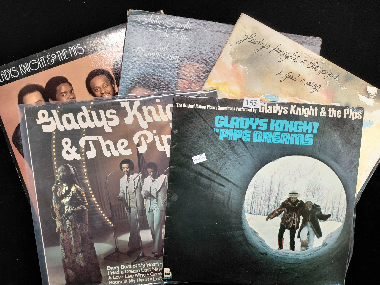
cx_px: 190
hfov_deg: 69.4
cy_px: 142
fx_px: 274
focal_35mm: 25
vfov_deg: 54.9
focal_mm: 4.69
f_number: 1.8
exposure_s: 1/120
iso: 200
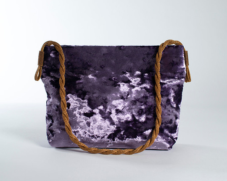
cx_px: 112
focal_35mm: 58
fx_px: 390
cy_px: 90
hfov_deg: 32.5
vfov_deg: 26.2
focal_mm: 50
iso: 200
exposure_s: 1/200
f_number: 8
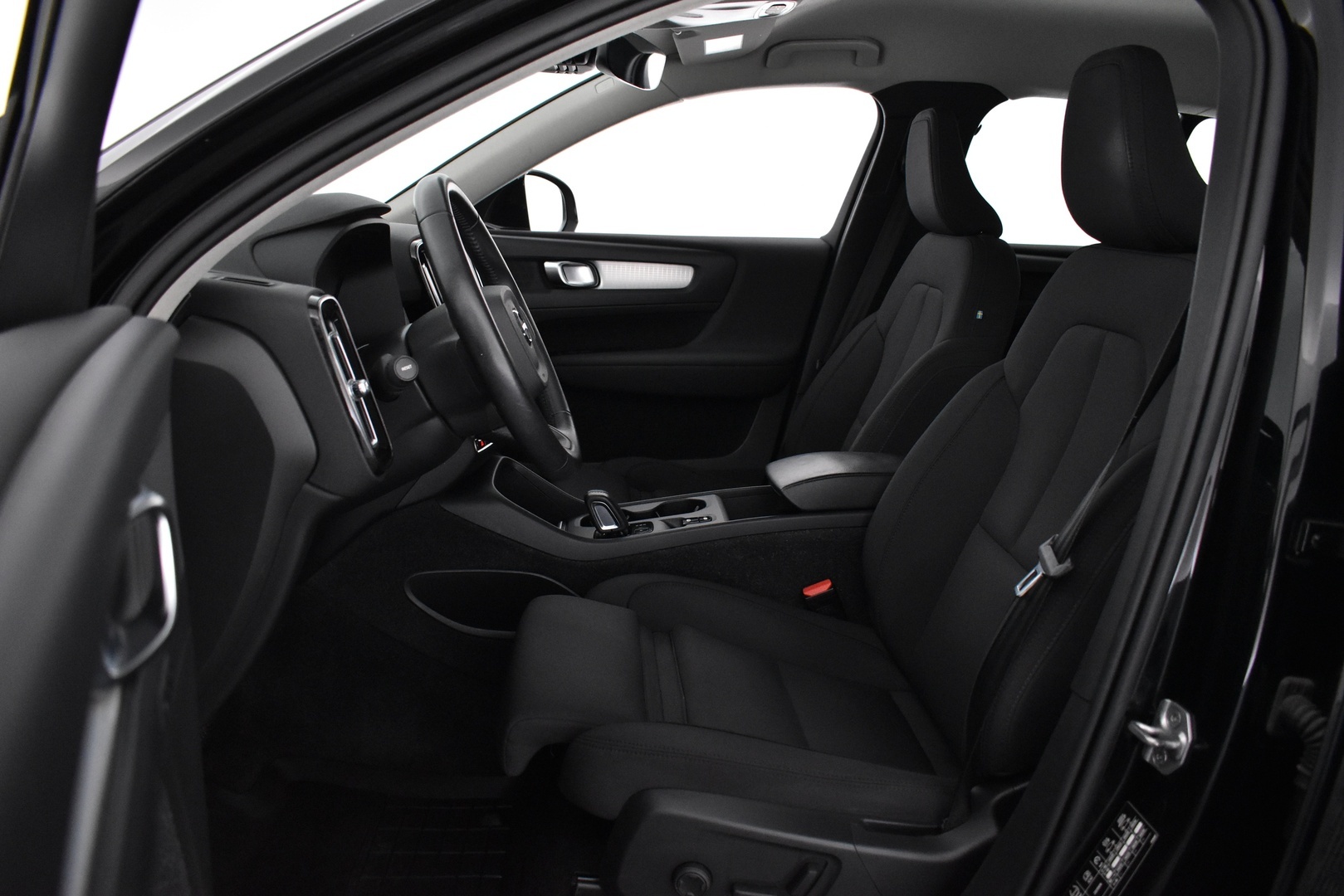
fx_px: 1008
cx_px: 672
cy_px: 448
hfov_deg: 67.4
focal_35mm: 27
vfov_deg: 47.9
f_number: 4
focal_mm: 18
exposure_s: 1/60
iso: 3200
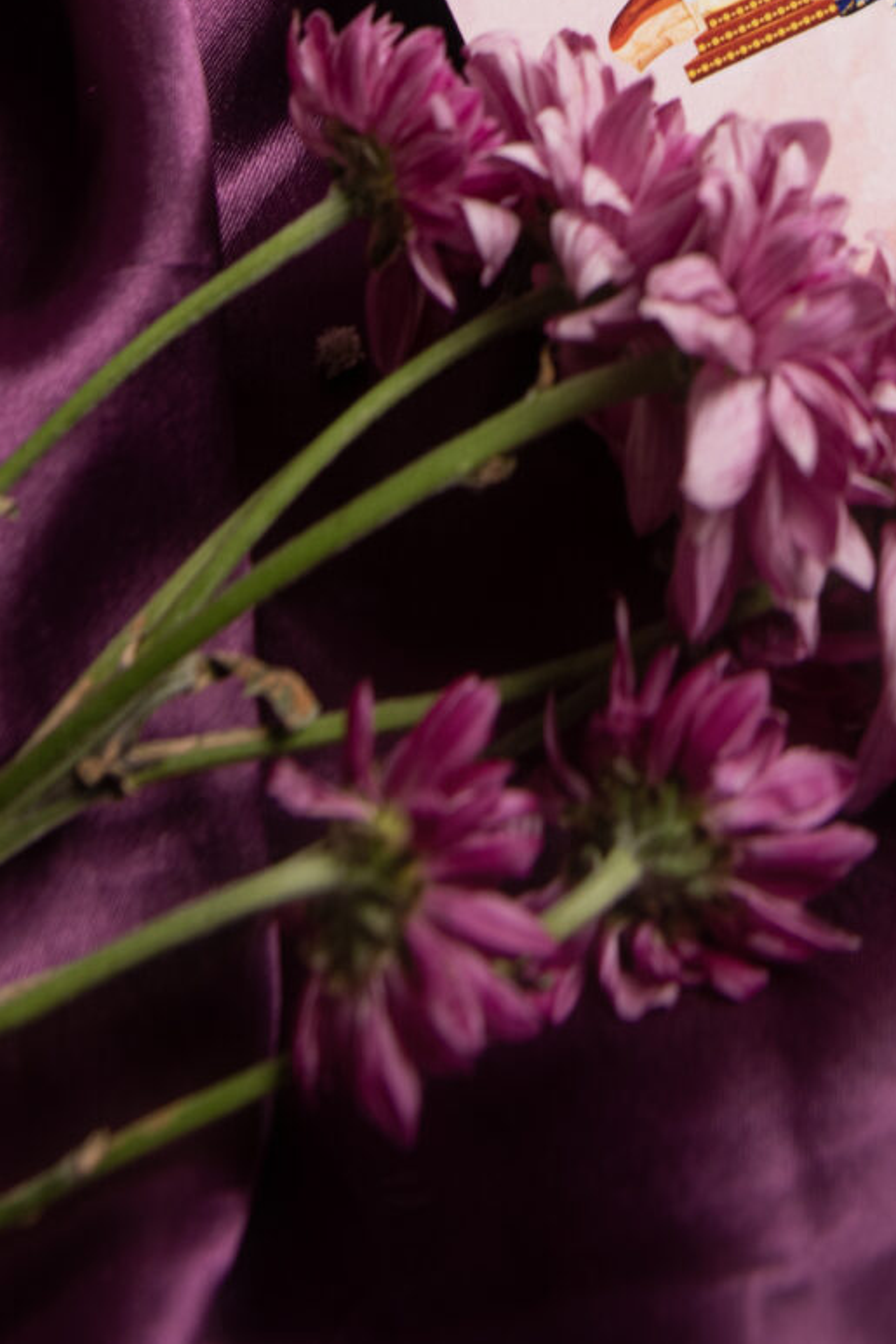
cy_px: -623
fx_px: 4702
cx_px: 636
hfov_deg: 10.9
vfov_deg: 15.1
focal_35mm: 126
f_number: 7.1
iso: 125
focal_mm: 38
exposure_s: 1/80
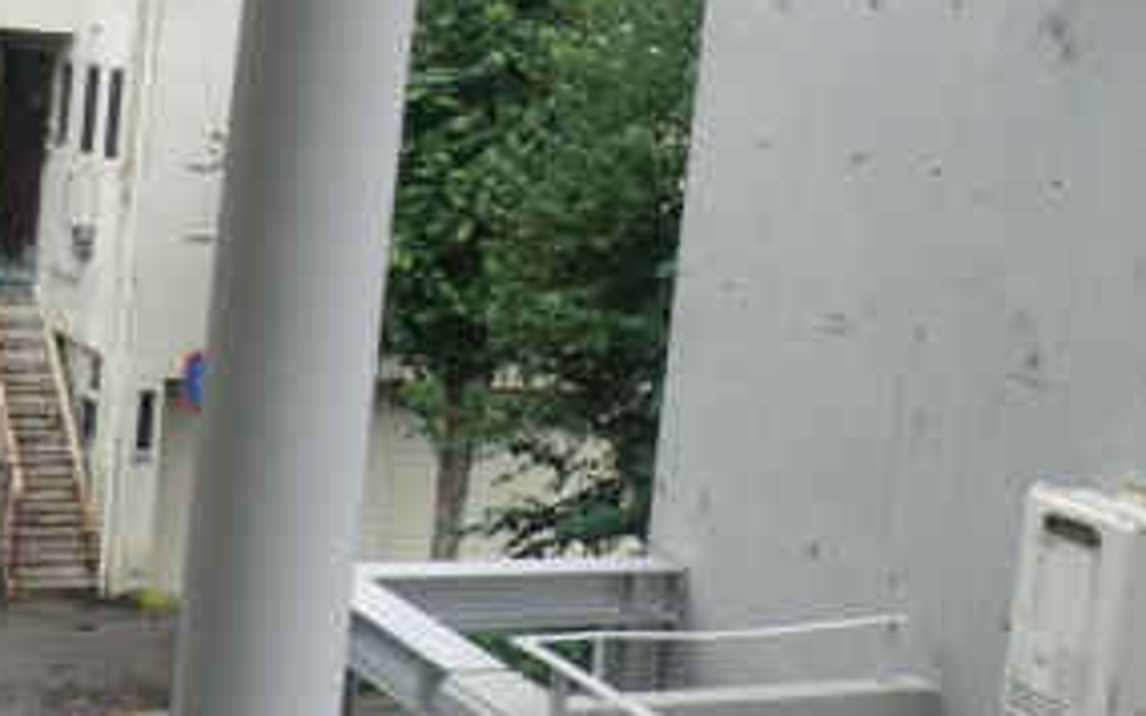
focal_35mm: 69
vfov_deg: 18.8
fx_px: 2155
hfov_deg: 29.5
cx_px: 812
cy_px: 245
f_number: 3.5
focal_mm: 5.2
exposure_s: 1/125
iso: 80
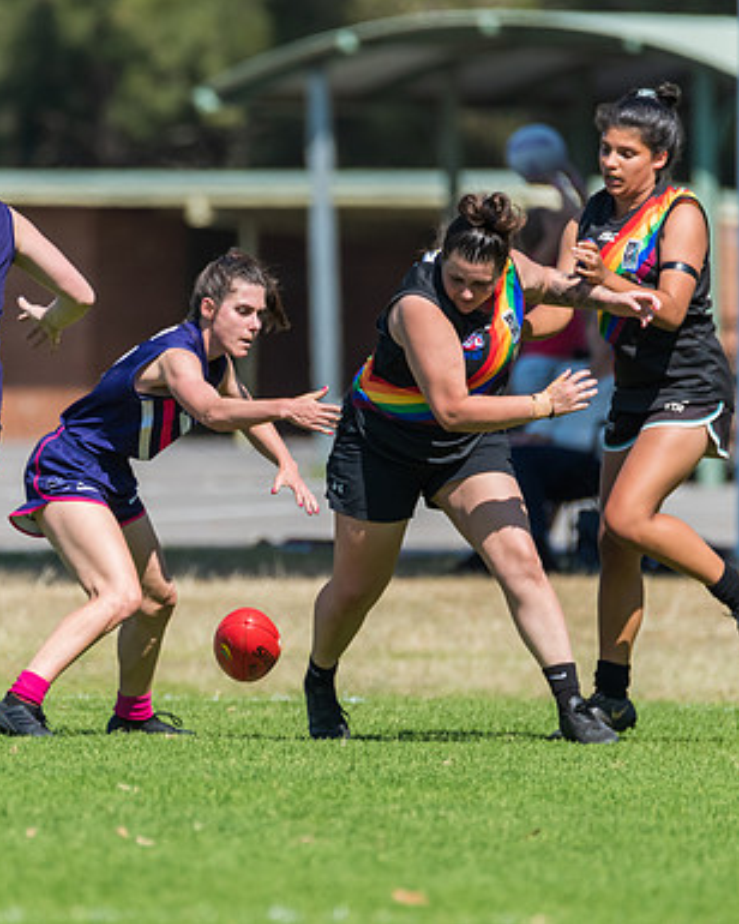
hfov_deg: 1.3
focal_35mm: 1157
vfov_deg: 1.7
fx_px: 31632
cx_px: 246
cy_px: 540
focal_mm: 600
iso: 800
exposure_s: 1/2500
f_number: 6.3
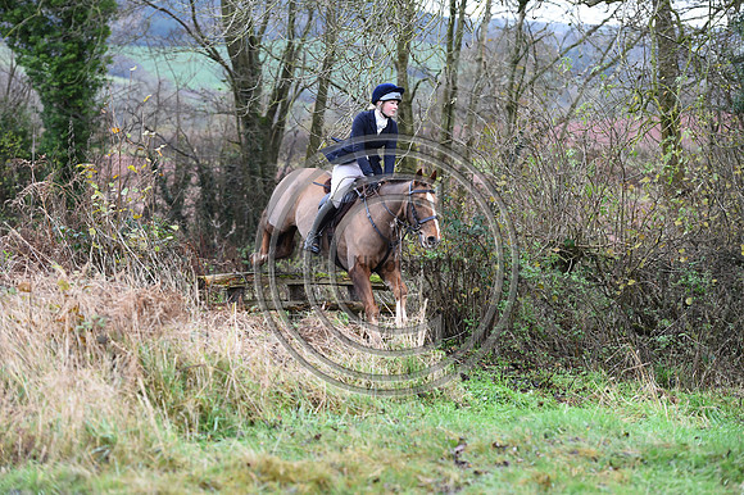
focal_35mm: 112
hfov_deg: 18.3
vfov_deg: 12.2
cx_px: 372
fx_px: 2313
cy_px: 248
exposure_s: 1/1000
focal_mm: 112
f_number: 3.5
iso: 1250
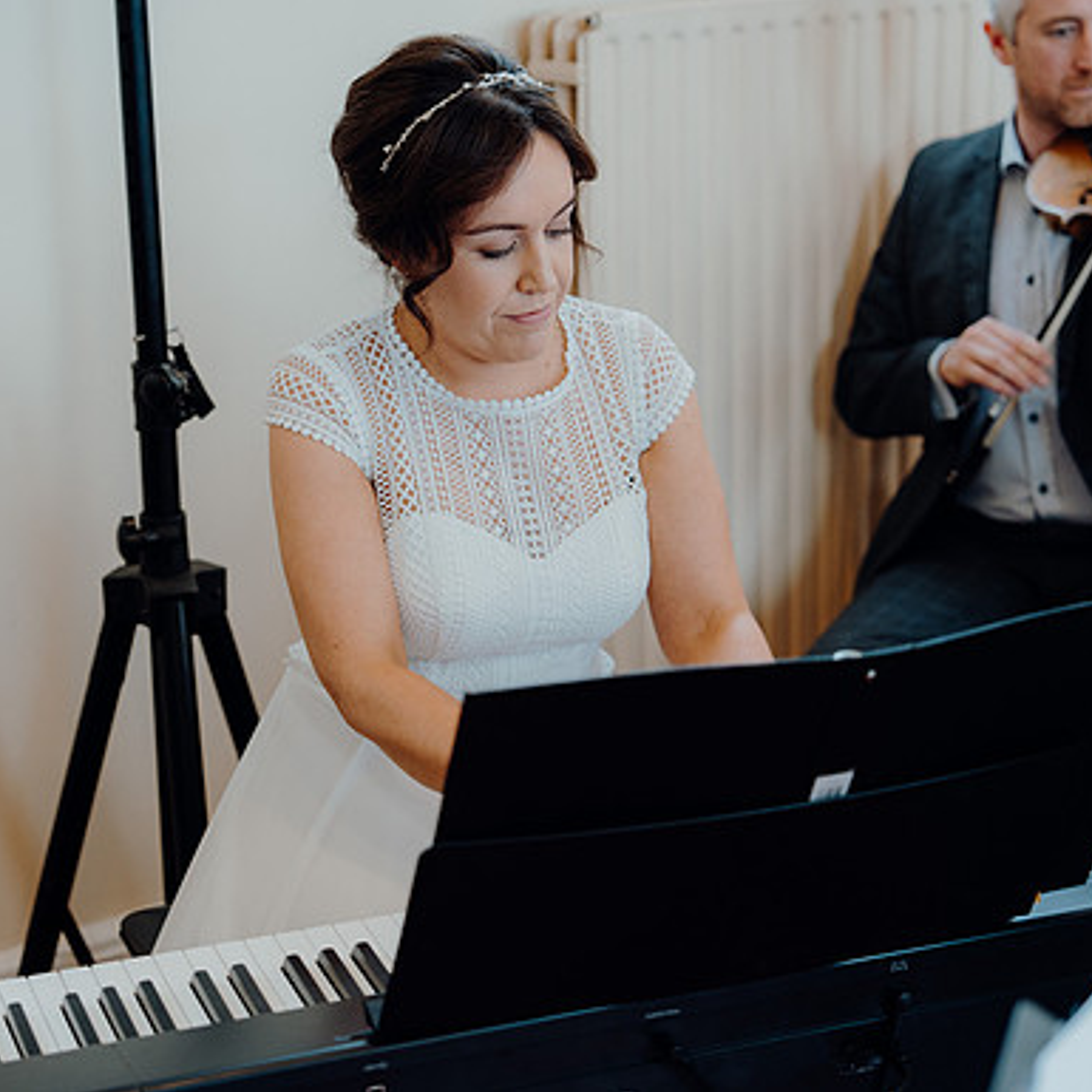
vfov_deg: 23.7
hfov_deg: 23.6
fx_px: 2605
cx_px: 454
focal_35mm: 73
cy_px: 546
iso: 800
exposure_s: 1/200
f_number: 2.8
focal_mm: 57
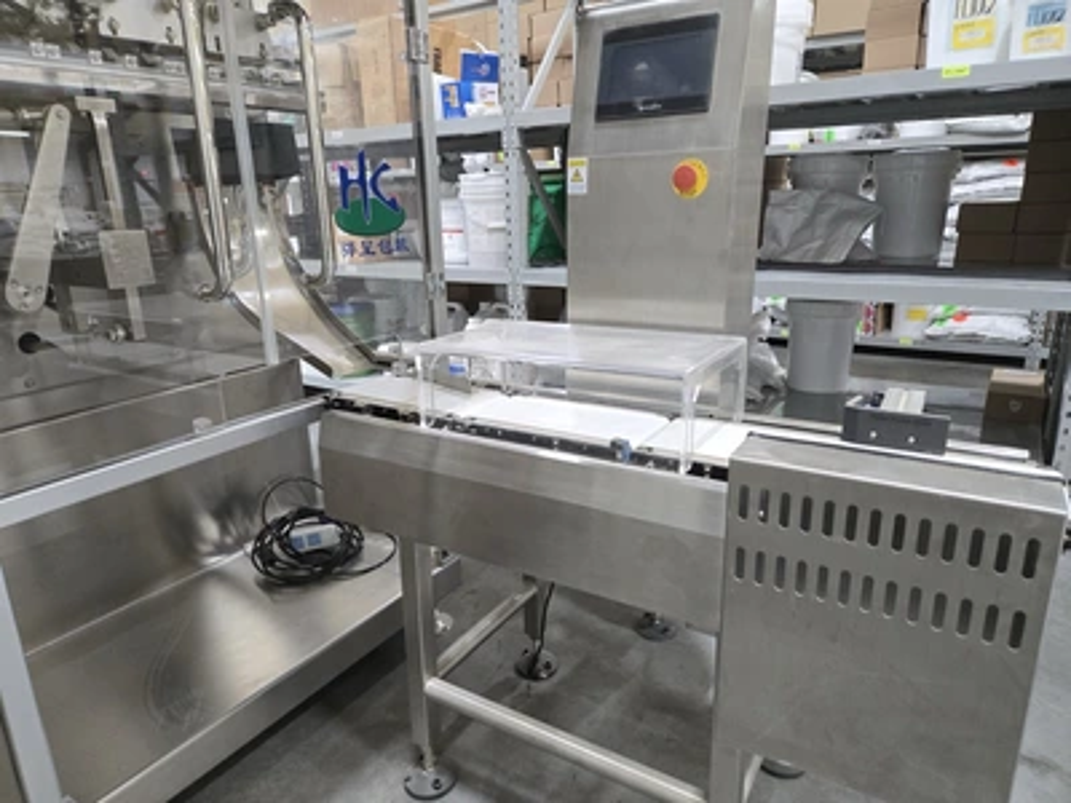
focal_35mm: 23
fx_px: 712
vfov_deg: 58.9
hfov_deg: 73.9
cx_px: 536
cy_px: 402
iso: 400
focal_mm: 5.4
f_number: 1.8
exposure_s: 1/120
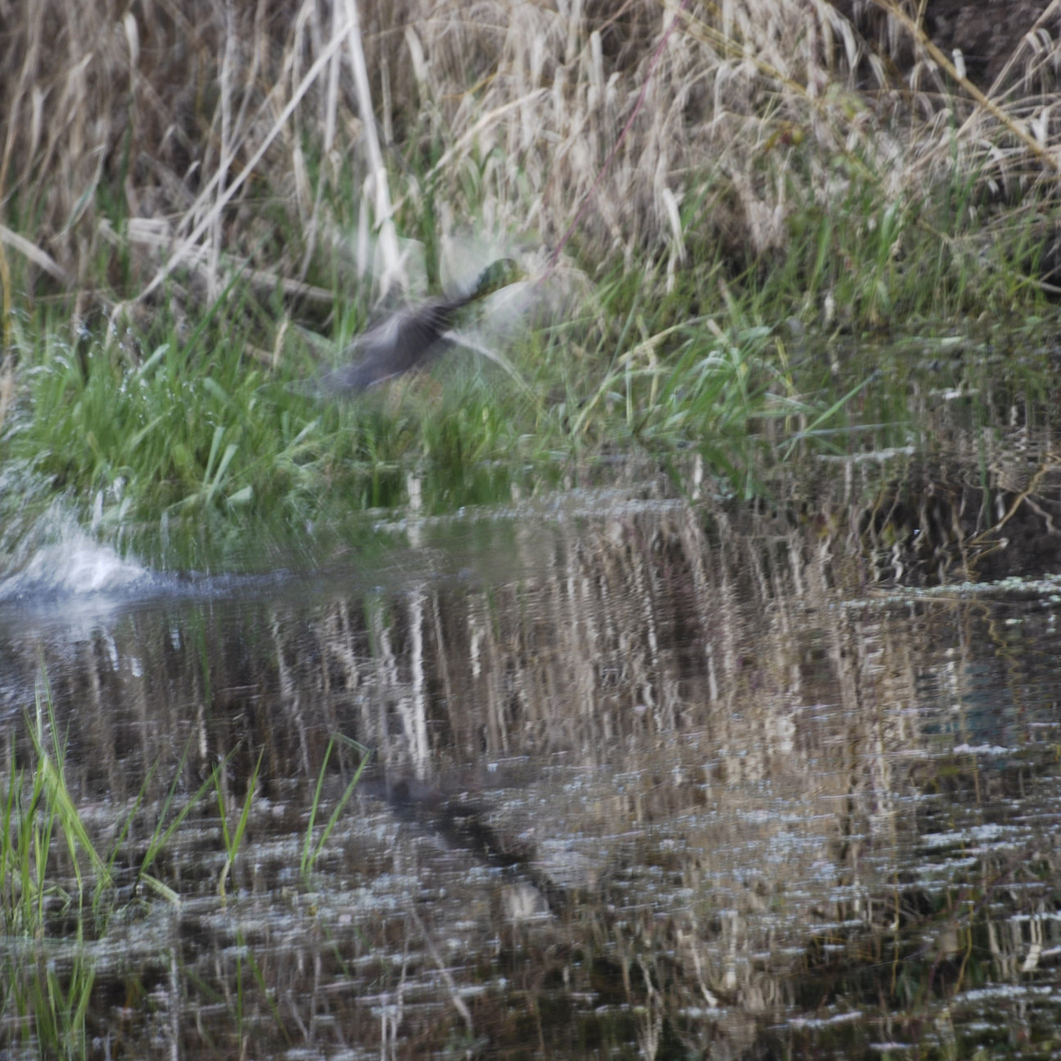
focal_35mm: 373
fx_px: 12922
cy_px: 530
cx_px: 577
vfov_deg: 4.7
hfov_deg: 4.7
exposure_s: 1/15
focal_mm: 195
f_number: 9
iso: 100
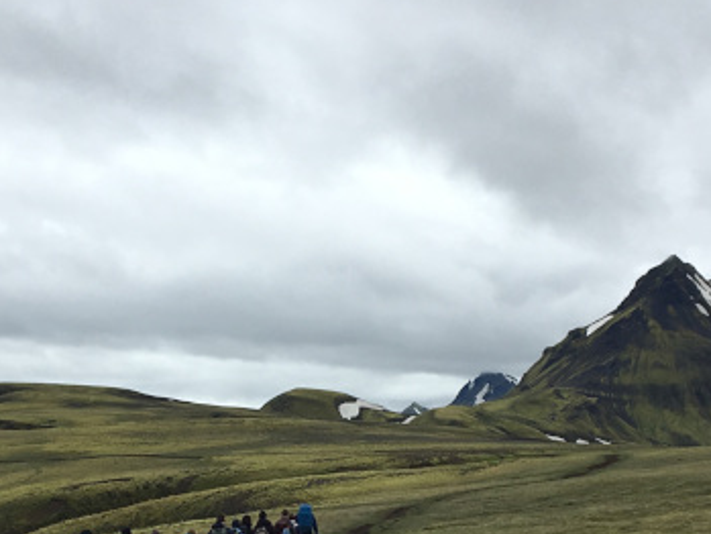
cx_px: 267
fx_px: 1705
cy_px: 459
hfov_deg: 23.5
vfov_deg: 17.6
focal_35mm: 83
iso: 25
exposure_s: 1/950
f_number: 2.2
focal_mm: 4.15
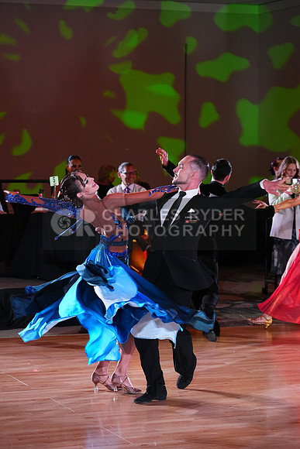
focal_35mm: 105
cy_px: 224
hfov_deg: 13.0
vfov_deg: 19.5
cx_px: 150
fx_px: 1312
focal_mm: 105
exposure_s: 1/400
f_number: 4
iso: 5000
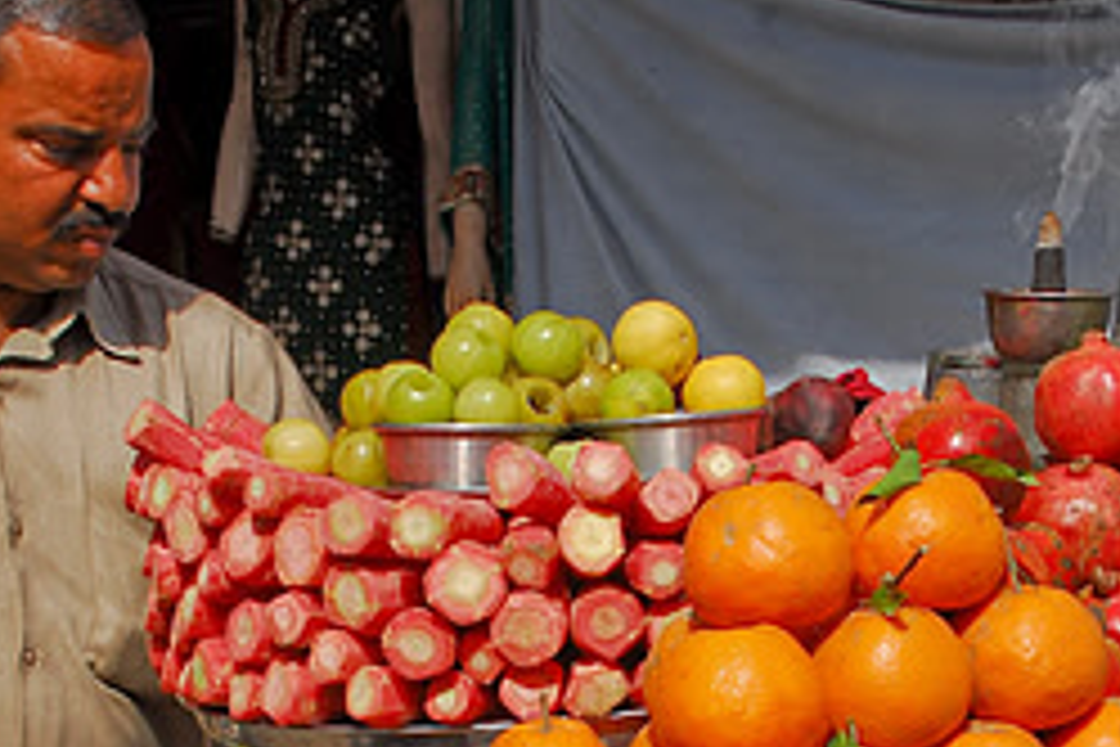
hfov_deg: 19.5
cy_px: 760
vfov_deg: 12.9
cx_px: 535
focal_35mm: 105
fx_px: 3266
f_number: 14
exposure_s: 1/125
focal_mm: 30
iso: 100
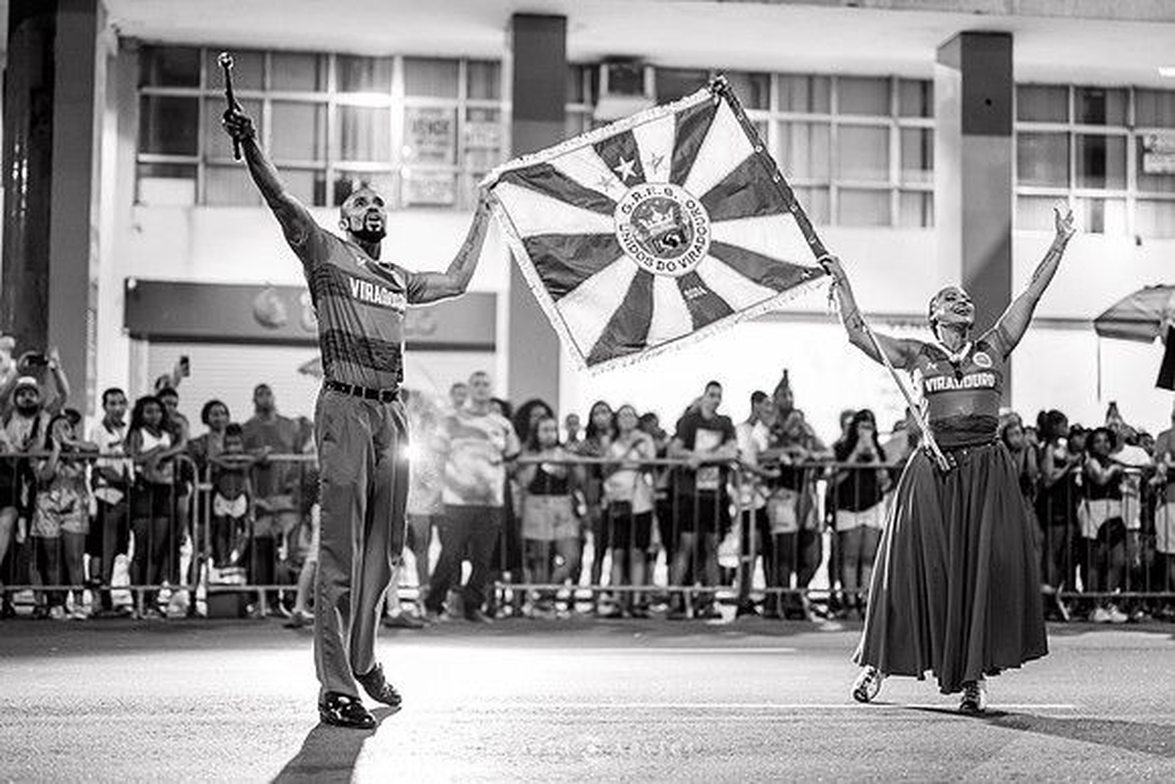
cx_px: 589
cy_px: 393
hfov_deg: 35.1
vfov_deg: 23.8
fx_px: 1857
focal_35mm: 57
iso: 2500
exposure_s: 1/320
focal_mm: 50
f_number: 1.2
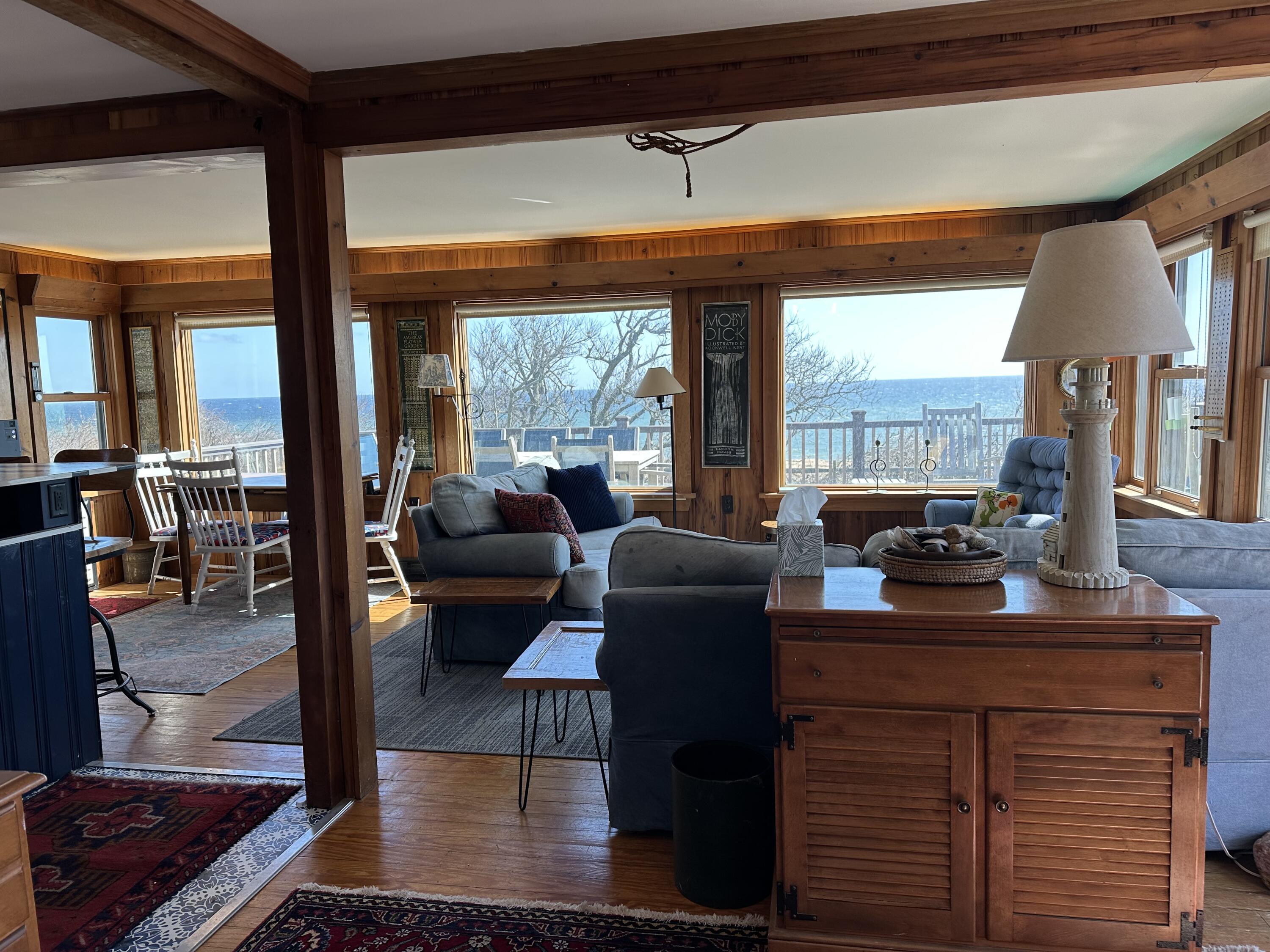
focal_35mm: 24
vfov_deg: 56.8
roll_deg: +1.4
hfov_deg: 71.6
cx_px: 635
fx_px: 881
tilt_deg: -5.8
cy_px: 476
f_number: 1.78
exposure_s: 1/415
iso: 80
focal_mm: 6.86
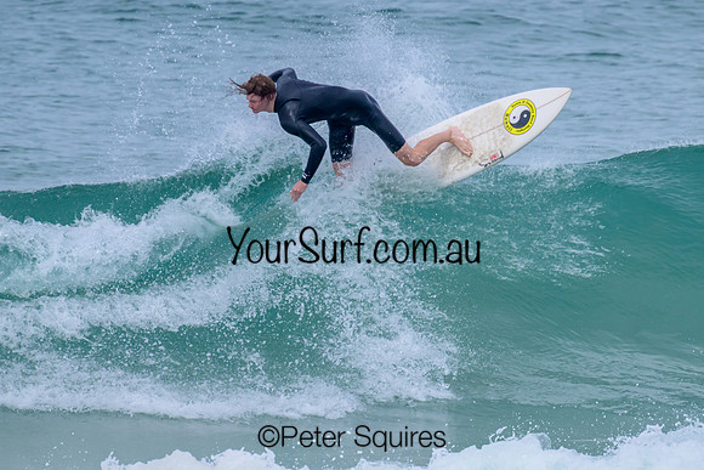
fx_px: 21408
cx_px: 405
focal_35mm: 1095
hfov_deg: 1.9
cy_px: 263
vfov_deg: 1.3
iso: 900
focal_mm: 800
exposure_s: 1/2000
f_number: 11
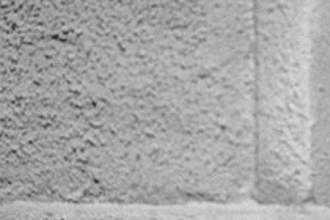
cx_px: 338
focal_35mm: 152
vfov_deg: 9.0
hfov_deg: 13.3
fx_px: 1393
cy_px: 72
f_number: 1.8
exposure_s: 1/8000
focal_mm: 55
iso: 100
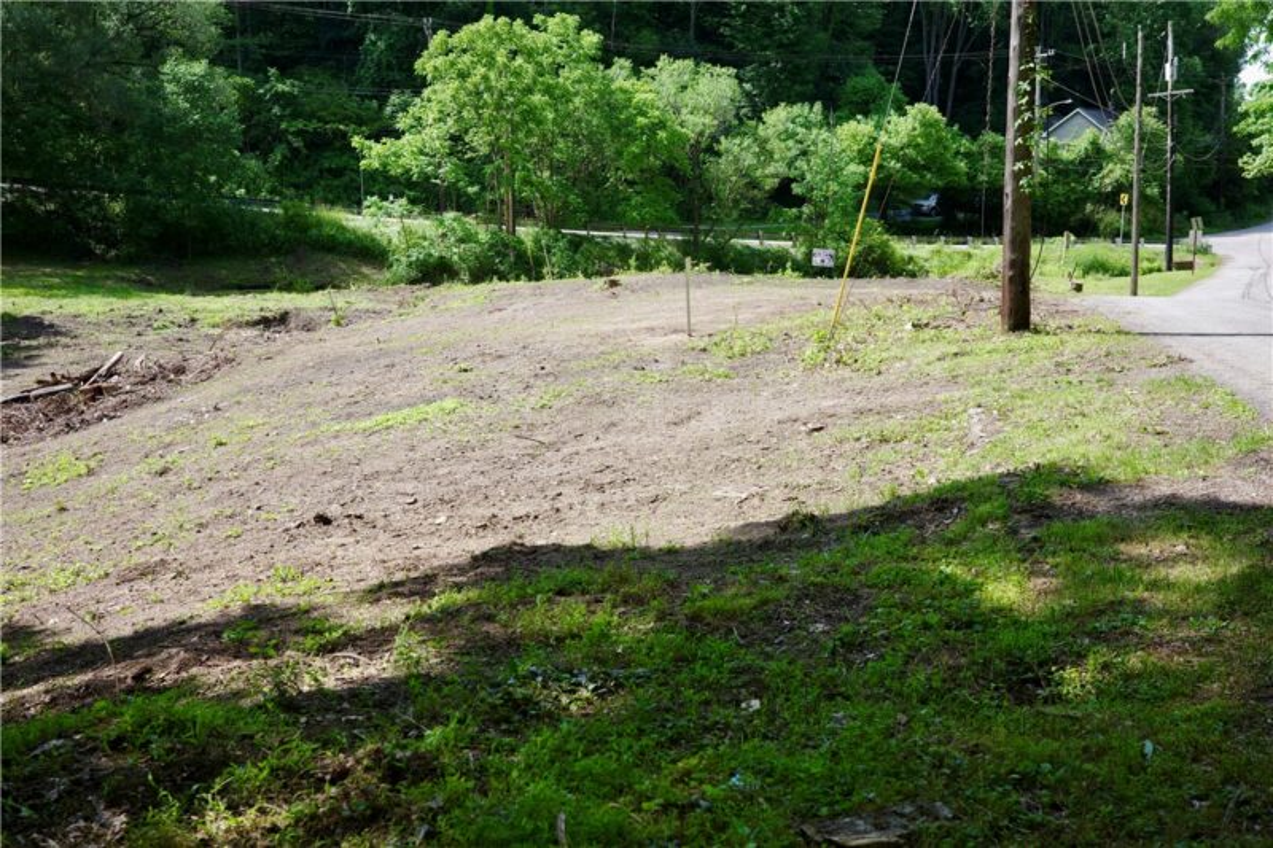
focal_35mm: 40
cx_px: 636
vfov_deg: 33.4
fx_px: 1414
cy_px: 424
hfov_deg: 48.5
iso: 100
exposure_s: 1/250
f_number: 4.5
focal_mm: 26
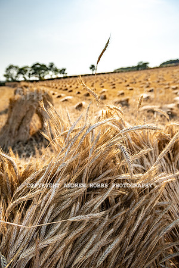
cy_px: 134
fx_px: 179
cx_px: 90
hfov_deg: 53.1
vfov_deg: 73.7
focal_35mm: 24
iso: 64
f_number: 4.5
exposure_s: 1/2500
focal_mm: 24
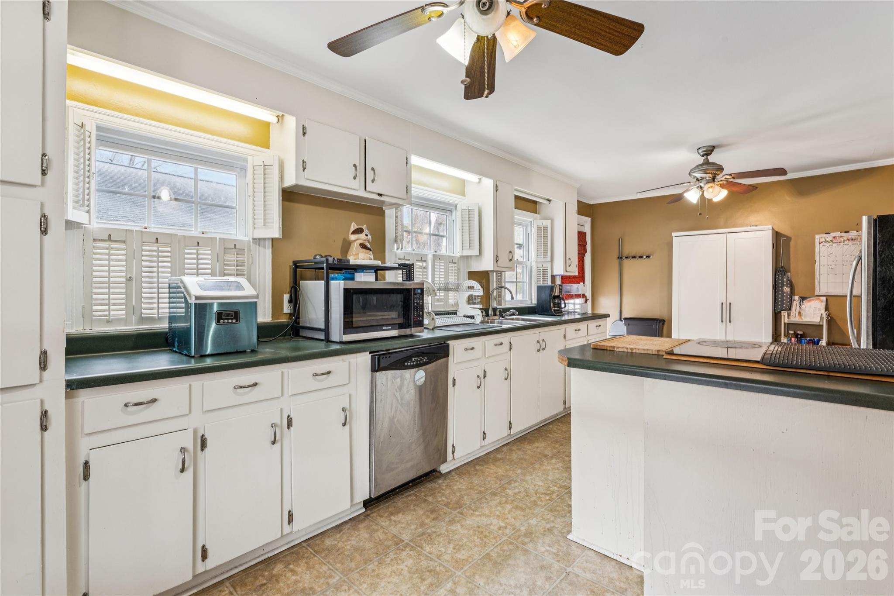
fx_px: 407
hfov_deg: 95.3
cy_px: 298
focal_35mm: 16
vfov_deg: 72.4
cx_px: 447
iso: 100
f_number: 13
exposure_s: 1/1.67
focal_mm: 16.4
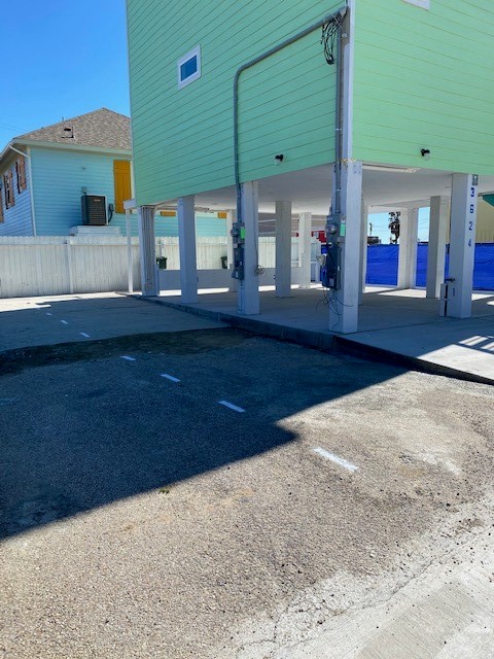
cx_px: 247
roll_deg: +0.2
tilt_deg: -8.5
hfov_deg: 53.1
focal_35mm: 26
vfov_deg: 67.3
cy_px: 330
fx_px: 495
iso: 32
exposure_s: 1/2513
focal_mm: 4.25
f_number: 1.8
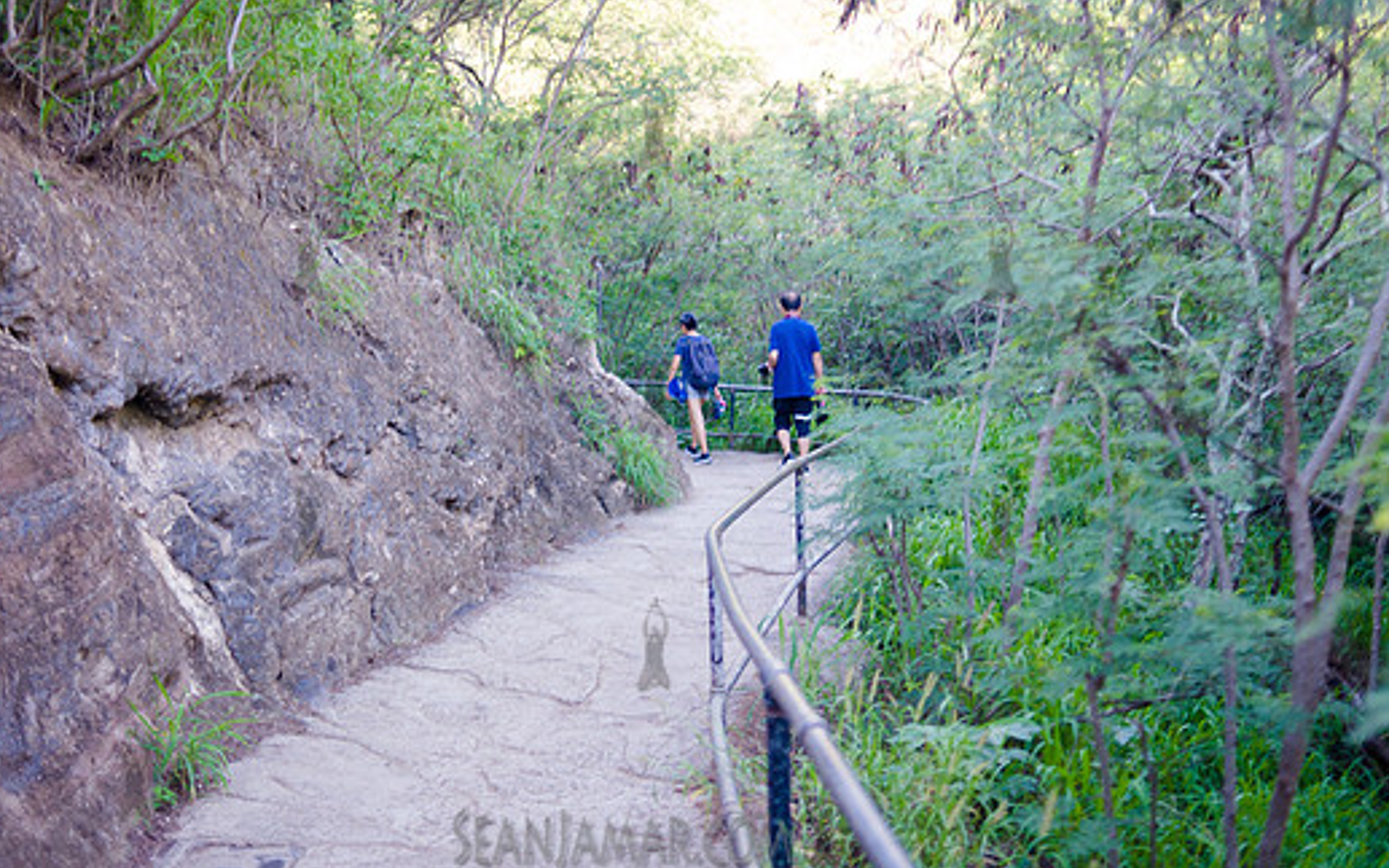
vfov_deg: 32.0
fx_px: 1514
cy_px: 383
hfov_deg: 49.3
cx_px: 653
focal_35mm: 40
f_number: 2.2
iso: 200
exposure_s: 1/125
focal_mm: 35
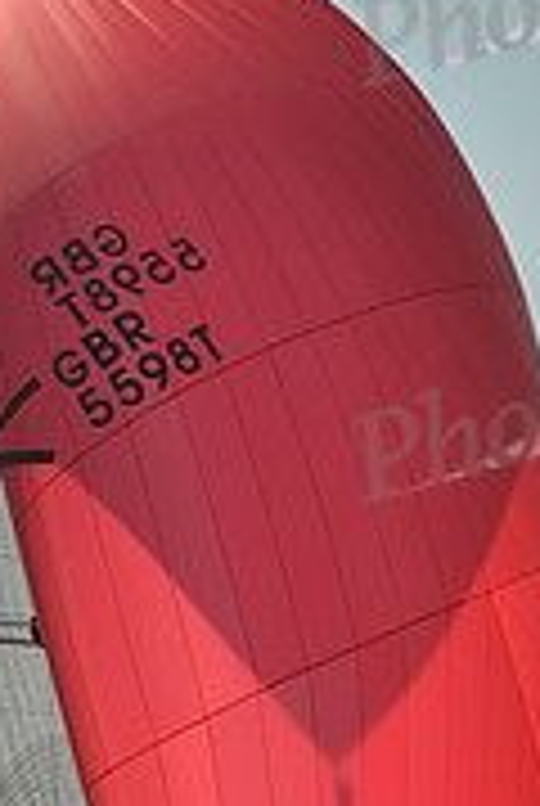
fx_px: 6522
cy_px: 684
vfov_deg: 7.1
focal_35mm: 291
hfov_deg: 4.7
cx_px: 124
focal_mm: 90
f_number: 9
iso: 200
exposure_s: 1/1250
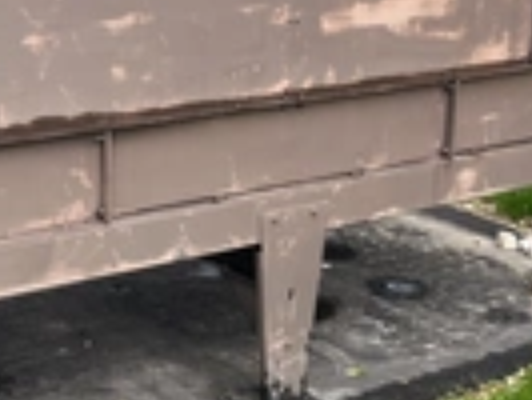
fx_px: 1200
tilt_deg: -17.3
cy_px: 176
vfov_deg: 18.9
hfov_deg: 24.6
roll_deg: -0.7
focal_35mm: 78
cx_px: 104
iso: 40
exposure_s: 1/143
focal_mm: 5.1
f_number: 1.6
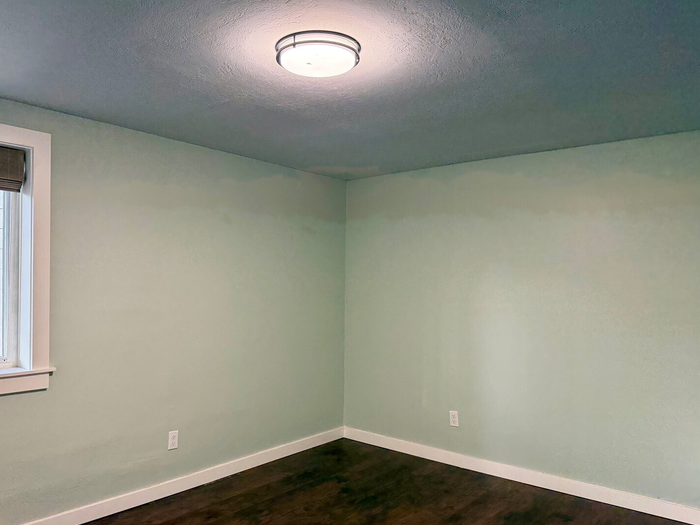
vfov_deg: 51.3
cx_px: 318
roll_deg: -0.9
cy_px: 285
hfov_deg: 65.2
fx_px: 546
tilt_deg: -1.4
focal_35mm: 27
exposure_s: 1/120
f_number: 1.78
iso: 320
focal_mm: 6.76
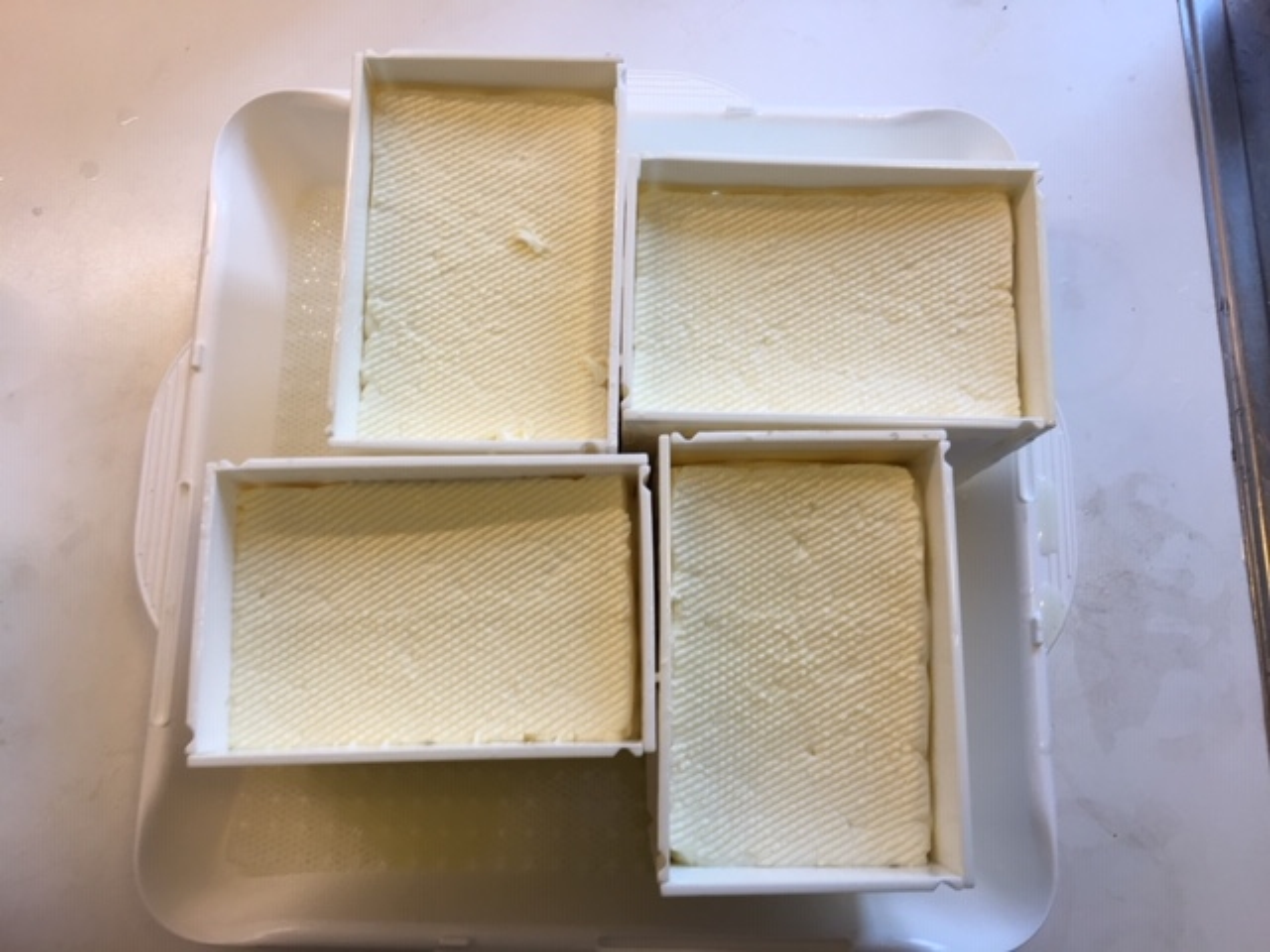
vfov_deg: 48.2
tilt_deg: -79.8
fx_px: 1064
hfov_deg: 61.7
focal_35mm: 29
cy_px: 476
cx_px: 635
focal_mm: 4.15
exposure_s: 1/50
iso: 32
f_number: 2.2
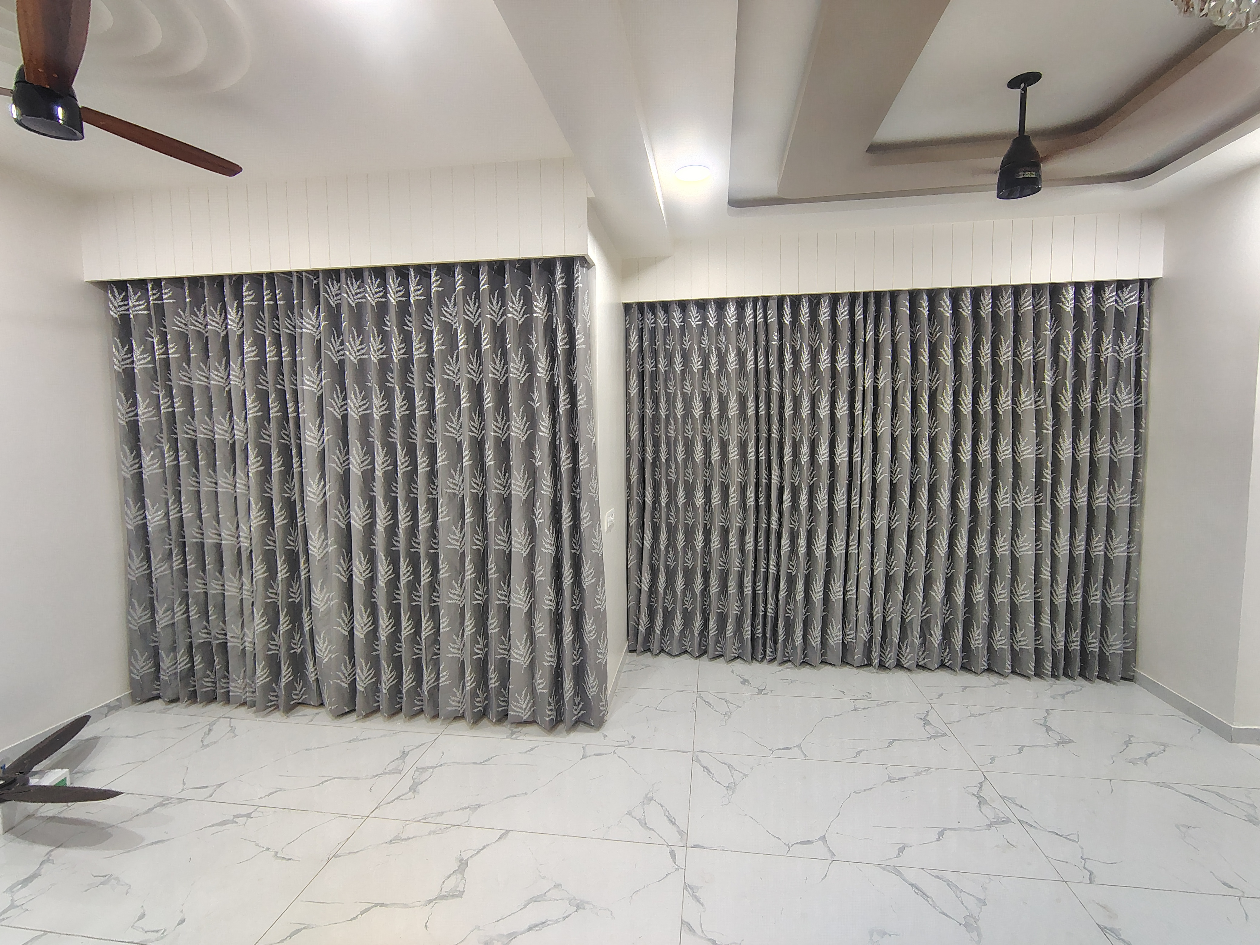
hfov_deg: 94.5
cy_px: 472
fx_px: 582
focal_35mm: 16
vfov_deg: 78.1
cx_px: 630
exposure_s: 1/33.3
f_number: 2.2
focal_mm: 2.13
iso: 395
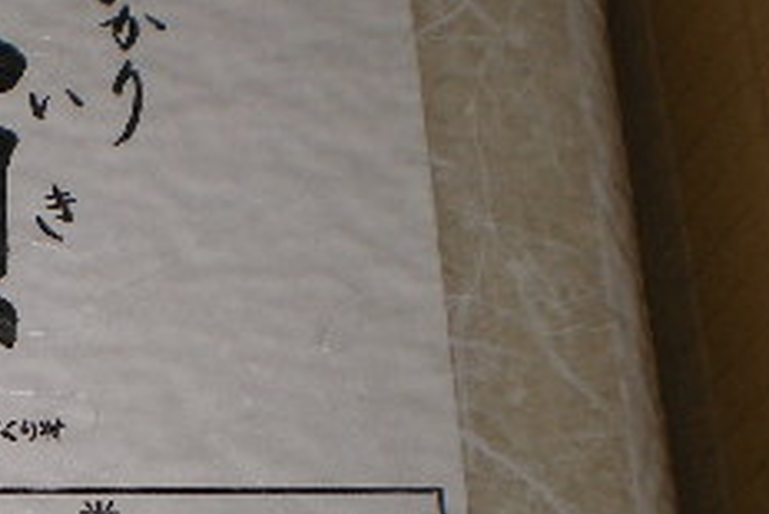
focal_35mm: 109
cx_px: -189
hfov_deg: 17.7
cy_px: 358
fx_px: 2330
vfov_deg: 12.6
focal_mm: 6.3
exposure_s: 1/30
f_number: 4.6
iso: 64
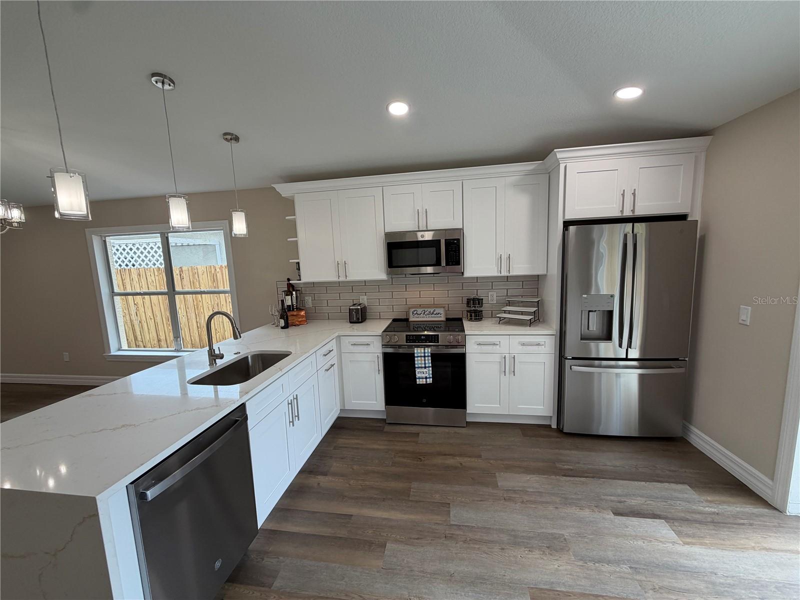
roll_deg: +1.7
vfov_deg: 85.7
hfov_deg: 102.1
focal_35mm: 14
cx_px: 400
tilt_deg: -8.0
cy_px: 300
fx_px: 324
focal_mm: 2.22
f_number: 2.2
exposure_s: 1/120
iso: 80
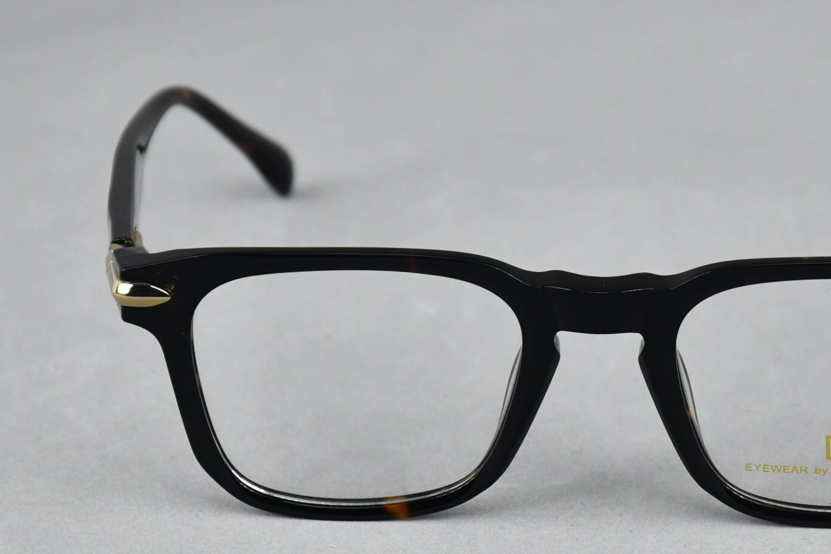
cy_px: 305
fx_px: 5772
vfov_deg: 5.5
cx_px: 585
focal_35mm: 250
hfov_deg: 8.2
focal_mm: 90
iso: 1000
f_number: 10
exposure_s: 1/400
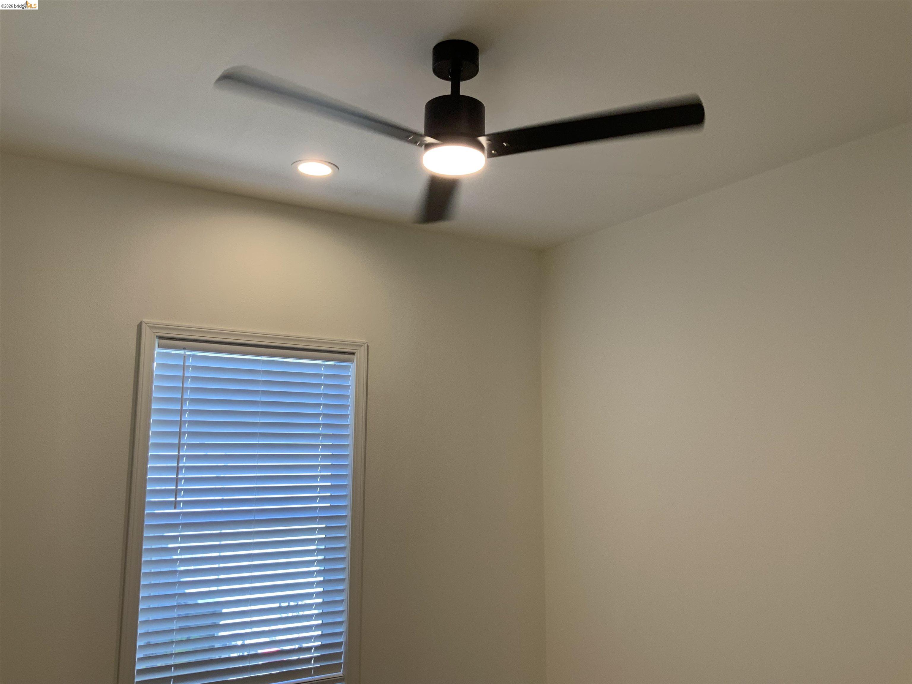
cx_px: 456
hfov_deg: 61.7
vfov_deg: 48.2
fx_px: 764
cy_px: 342
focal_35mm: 29
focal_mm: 3
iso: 50
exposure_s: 1/120
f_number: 1.8
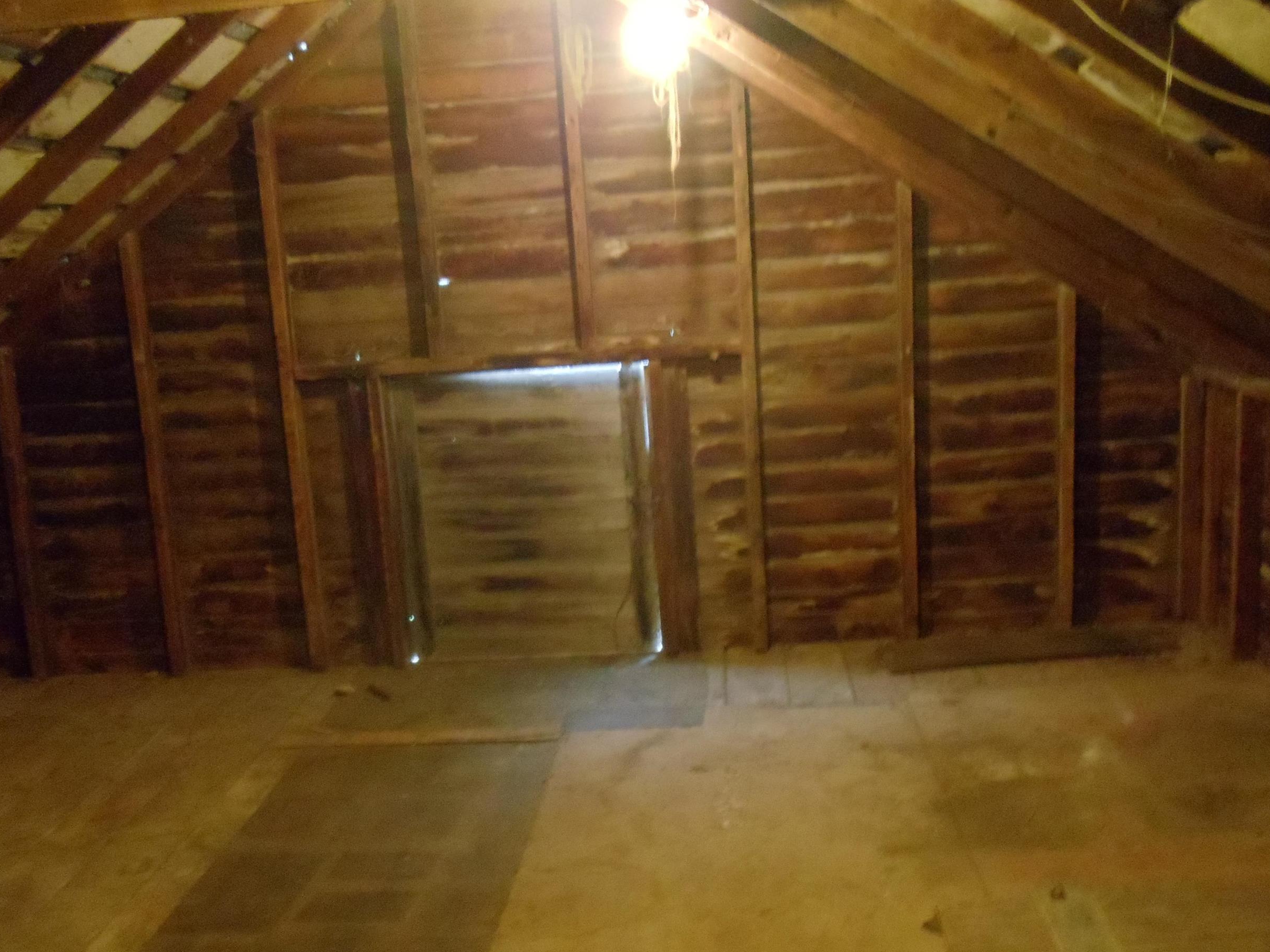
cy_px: 580
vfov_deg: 26.0
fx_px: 2054
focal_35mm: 56
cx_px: 587
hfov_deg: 34.3
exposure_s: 1/8
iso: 800
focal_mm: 6
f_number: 3.5
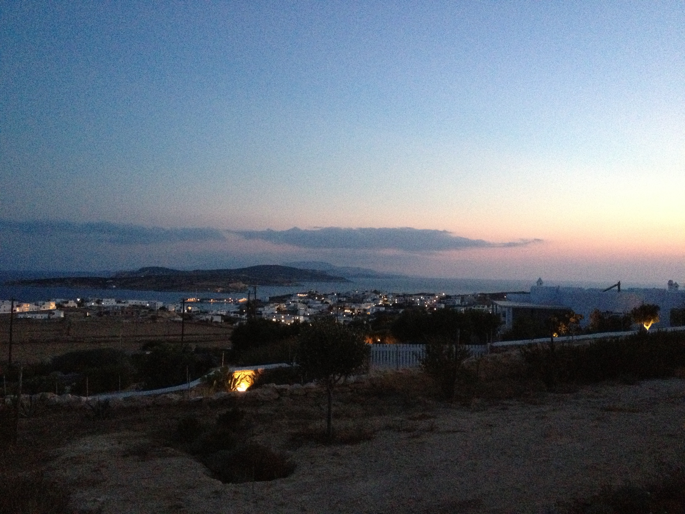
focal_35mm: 35
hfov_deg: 52.6
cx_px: 342
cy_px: 257
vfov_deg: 40.7
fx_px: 693
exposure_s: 1/15
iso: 640
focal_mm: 4.28
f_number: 2.4
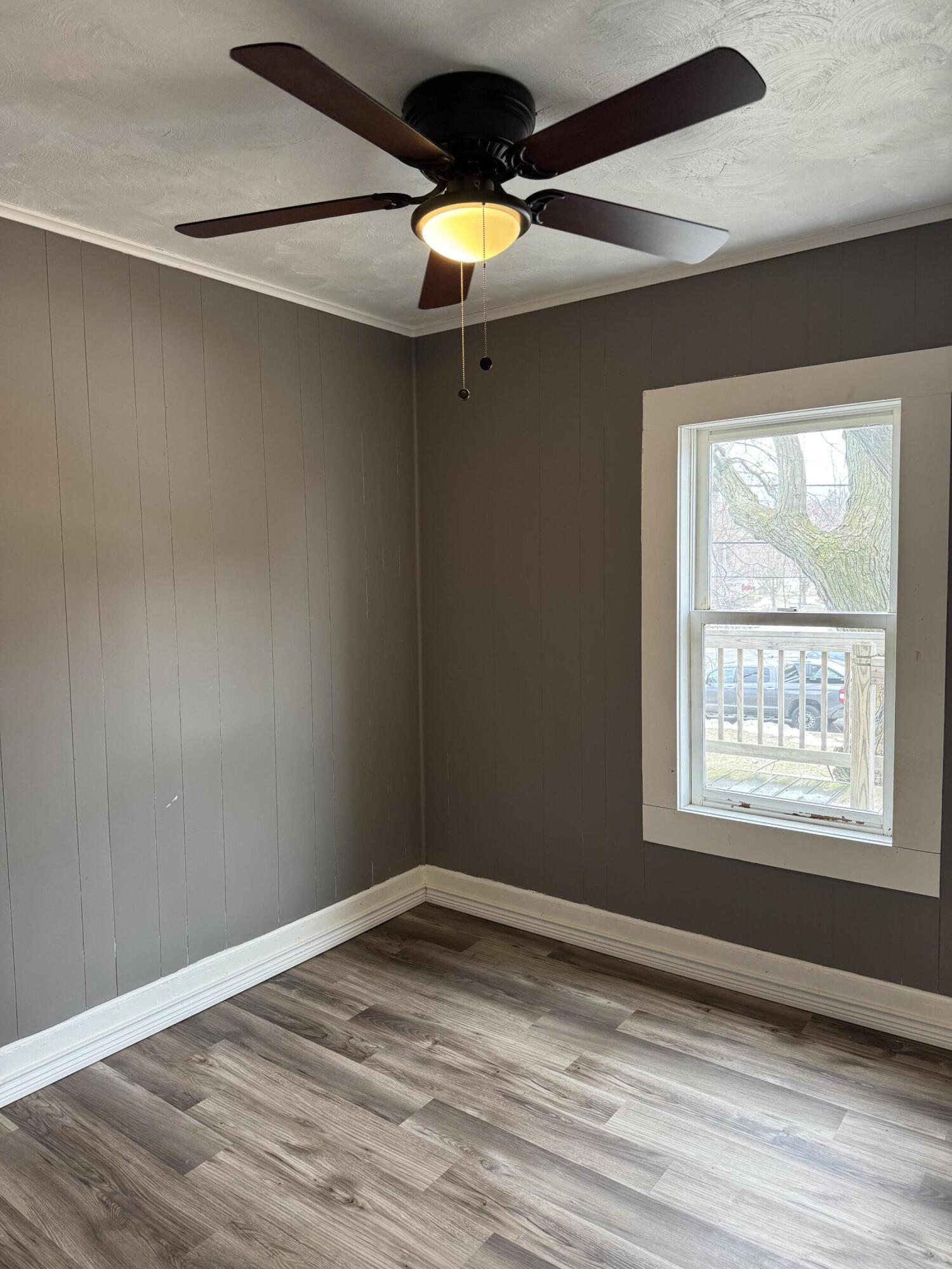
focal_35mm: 24
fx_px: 880
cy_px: 634
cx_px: 476
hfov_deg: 56.8
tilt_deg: -3.9
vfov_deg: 71.6
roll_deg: +1.1
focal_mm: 6.76
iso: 200
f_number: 1.78
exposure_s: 1/60
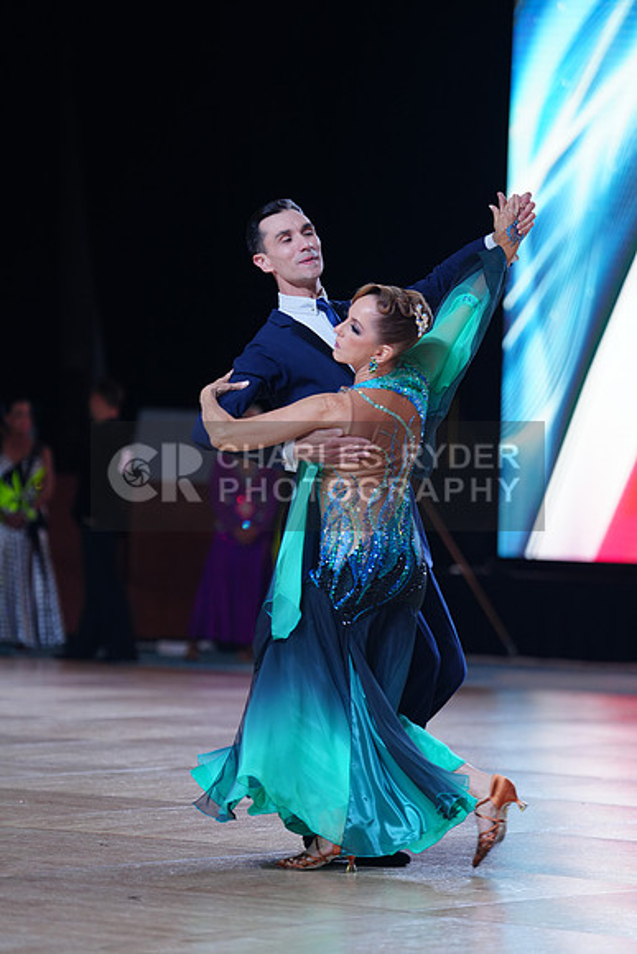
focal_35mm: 144
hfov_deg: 9.5
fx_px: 3819
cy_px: 477
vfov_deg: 14.2
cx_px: 318
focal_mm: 144
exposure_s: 1/500
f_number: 2.8
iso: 500
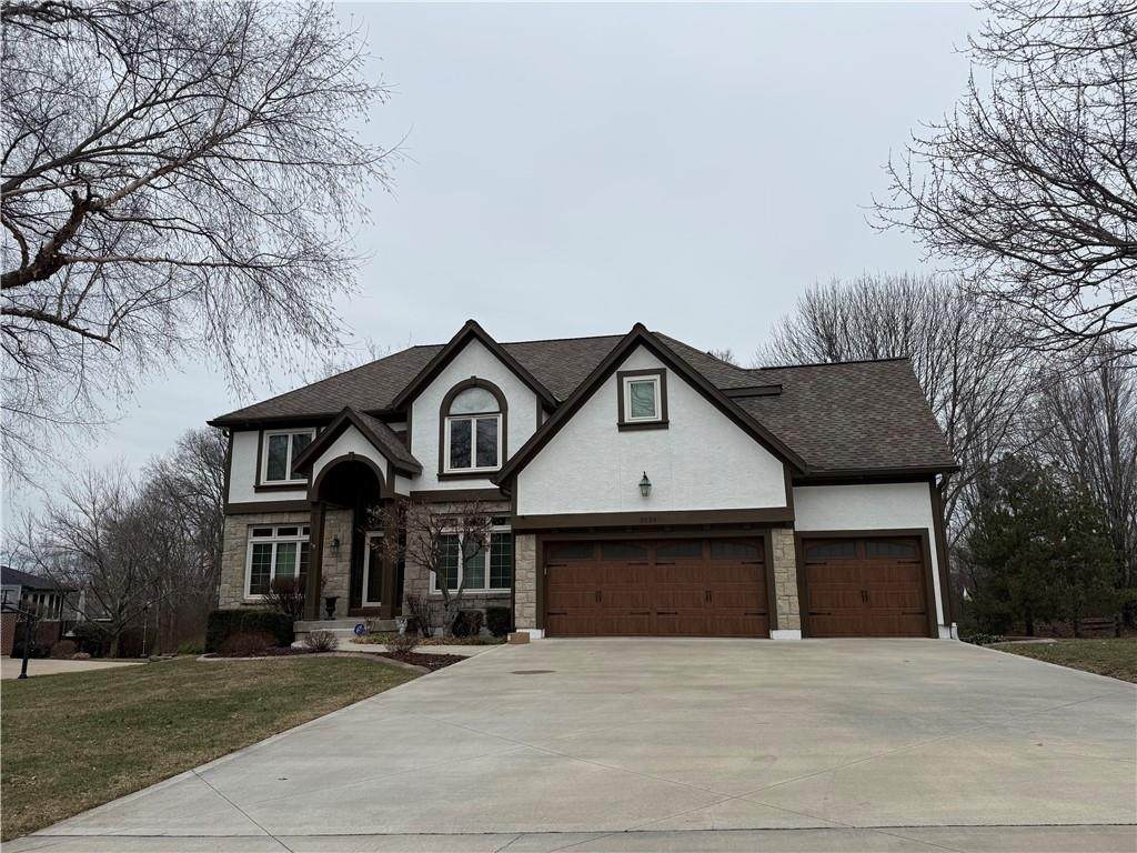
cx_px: 568
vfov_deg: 56.8
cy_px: 426
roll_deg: +0.9
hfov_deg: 71.6
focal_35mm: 24
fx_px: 788
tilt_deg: +11.4
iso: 80
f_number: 1.78
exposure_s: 1/4405
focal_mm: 6.76
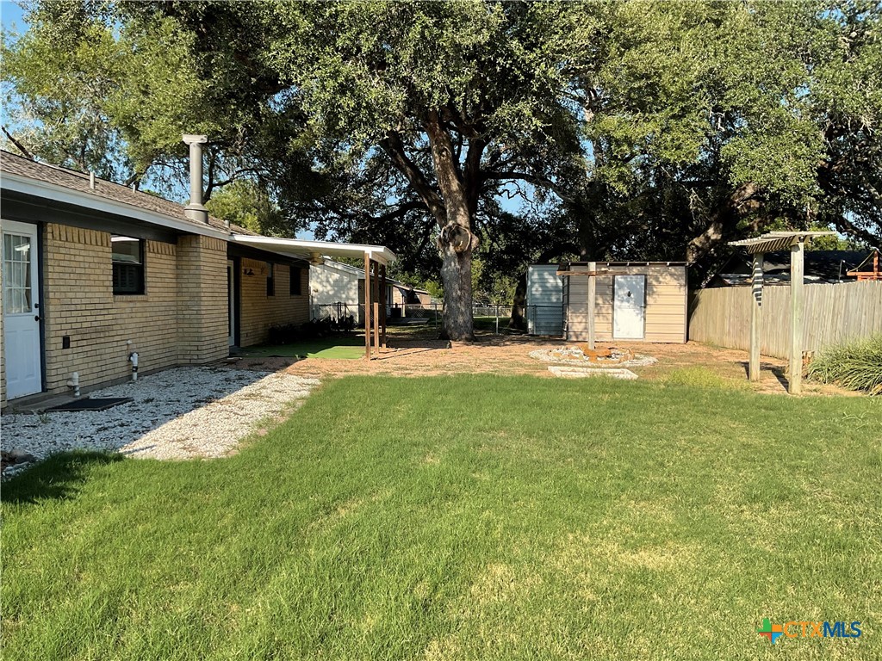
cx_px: 441
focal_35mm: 29
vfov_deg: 48.2
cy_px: 330
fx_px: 739
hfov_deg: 61.7
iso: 16
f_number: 1.8
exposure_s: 1/944
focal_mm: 3
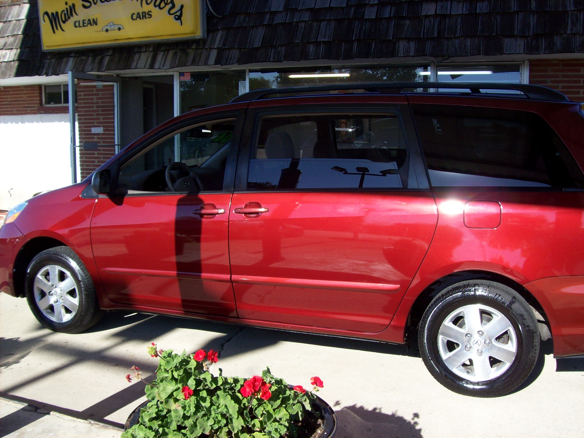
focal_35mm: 36
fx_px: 607
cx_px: 292
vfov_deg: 39.6
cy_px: 219
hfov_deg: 51.4
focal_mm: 6
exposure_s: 1/265
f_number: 4.8
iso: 80
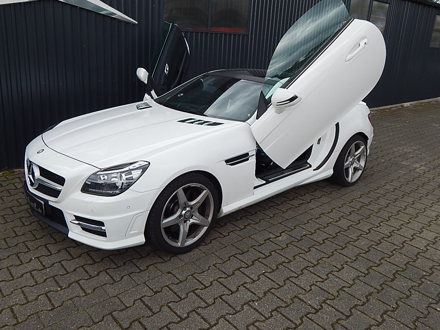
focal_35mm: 28
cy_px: 137
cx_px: 200
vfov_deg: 49.5
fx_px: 356
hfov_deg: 63.3
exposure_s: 1/400
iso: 125
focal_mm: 4
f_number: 3
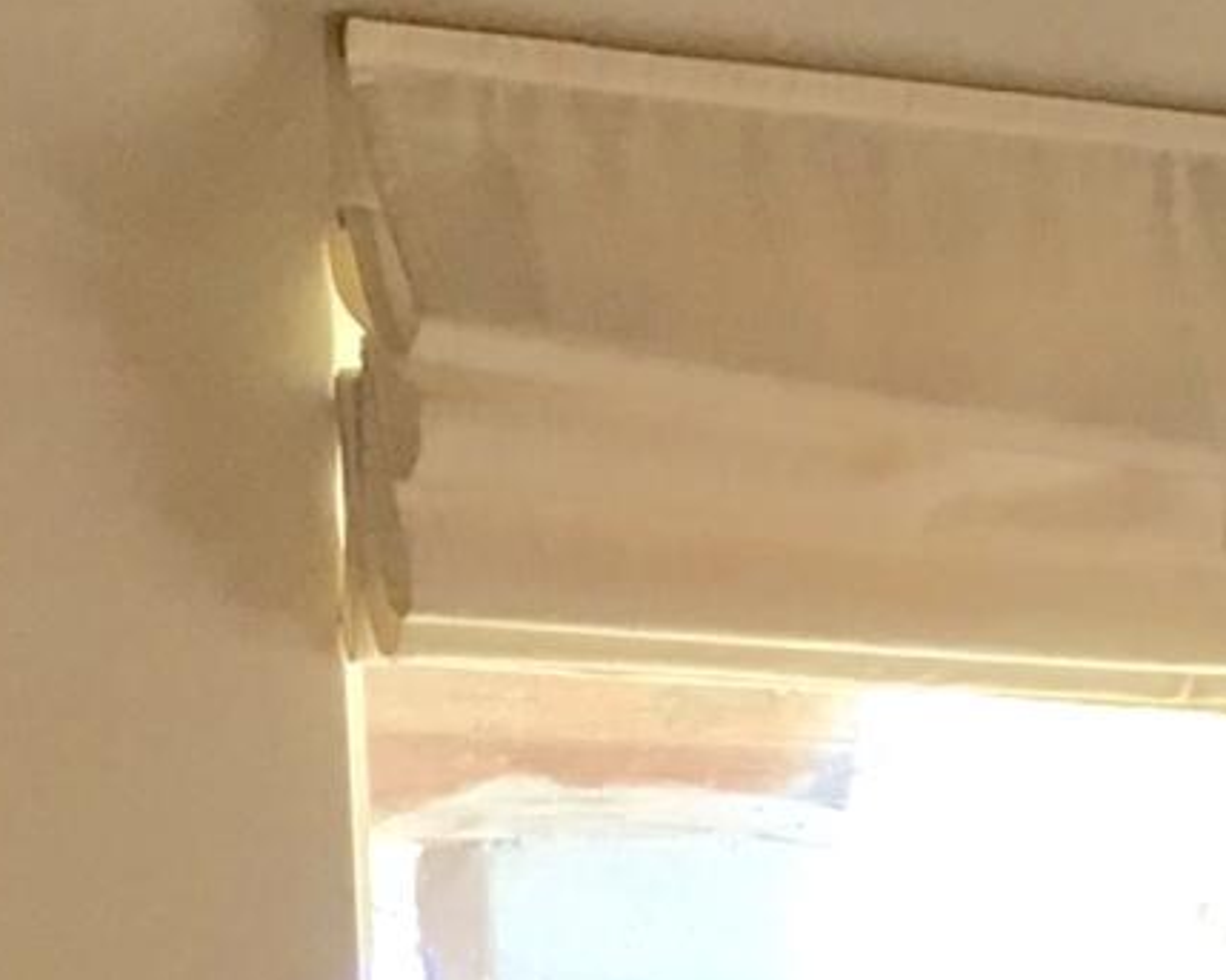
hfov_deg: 9.3
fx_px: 7183
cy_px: 2791
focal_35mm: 198
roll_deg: -0.4
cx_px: 2192
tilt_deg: -9.5
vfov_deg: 7.1
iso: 32
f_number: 2.2
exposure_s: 1/30
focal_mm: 4.15
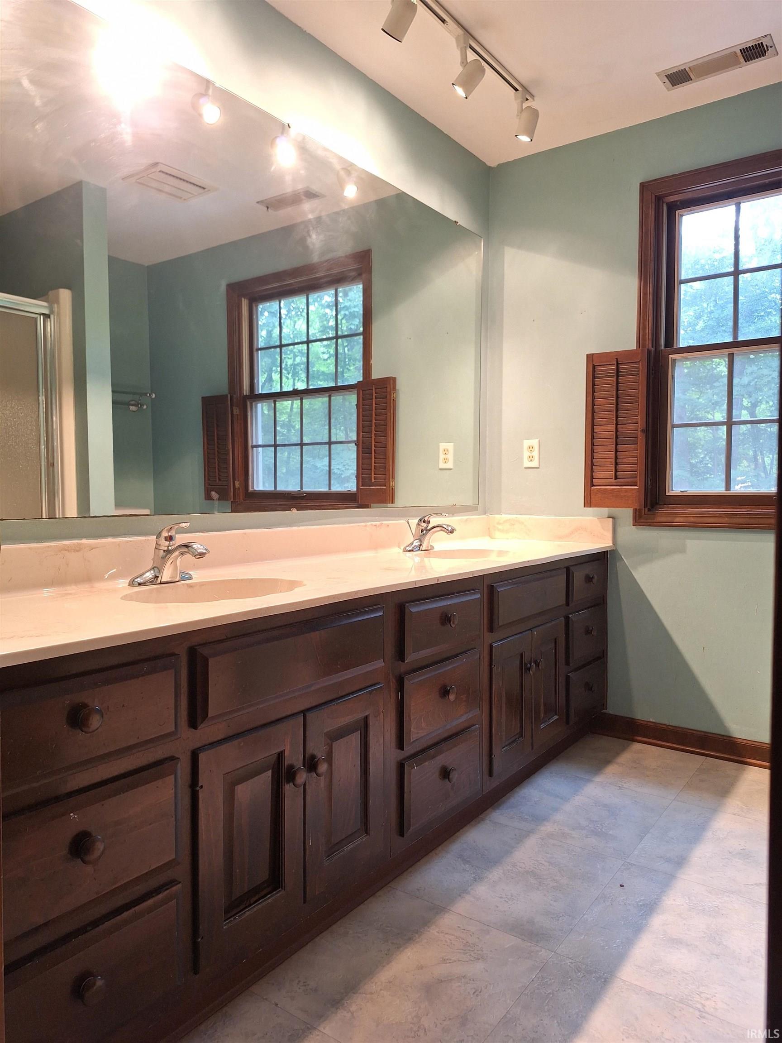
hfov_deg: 58.9
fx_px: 693
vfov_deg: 73.9
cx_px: 391
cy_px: 522
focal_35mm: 23
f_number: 1.8
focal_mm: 5.54
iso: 125
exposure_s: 1/40
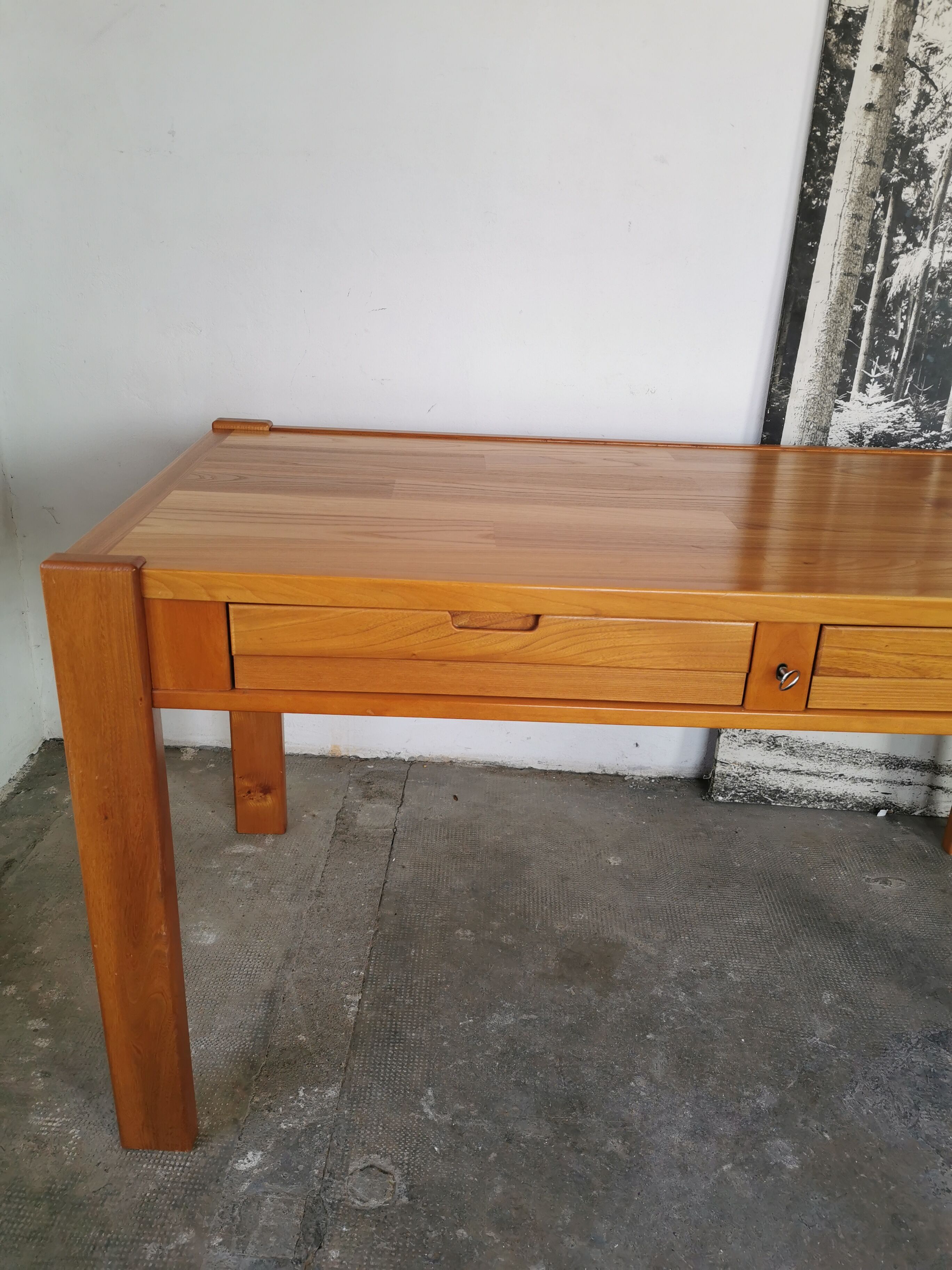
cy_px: 635
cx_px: 476
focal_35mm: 27
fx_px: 990
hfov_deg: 51.4
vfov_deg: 65.3
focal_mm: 5.56
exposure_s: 1/100
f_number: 1.6
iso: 64
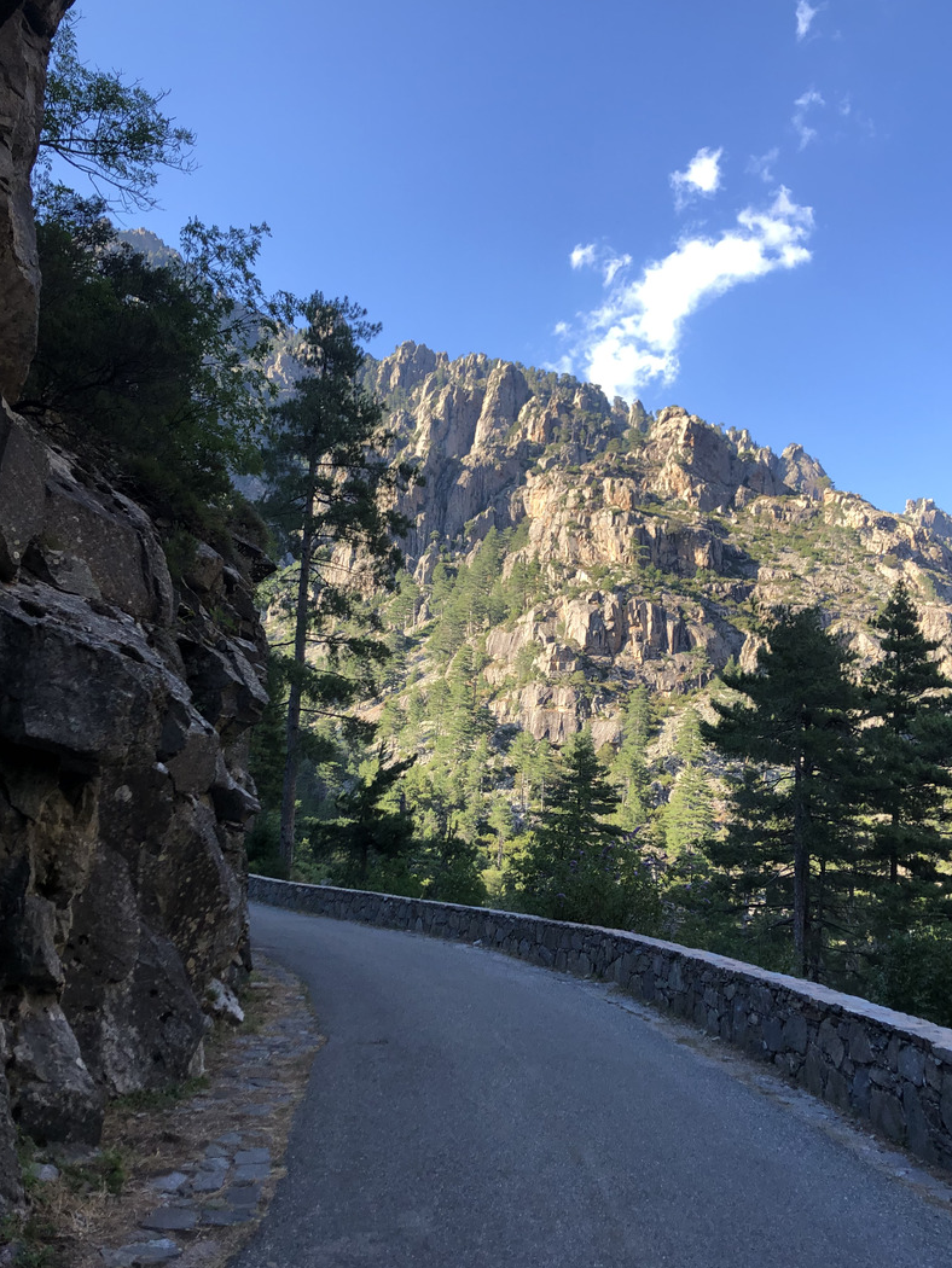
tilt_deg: +5.9
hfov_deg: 44.2
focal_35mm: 32
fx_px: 1173
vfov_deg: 56.8
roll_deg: -1.9
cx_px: 471
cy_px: 675
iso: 20
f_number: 1.8
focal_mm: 4
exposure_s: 1/539
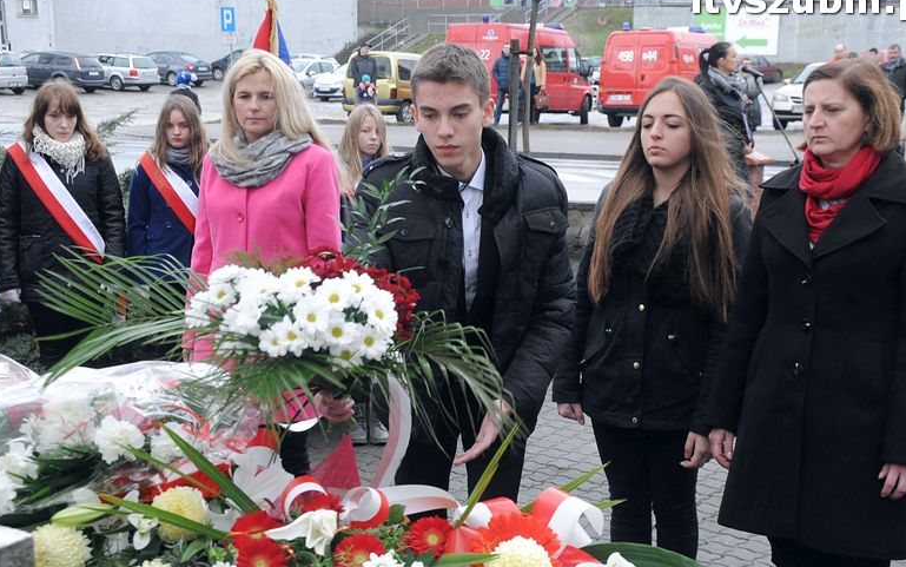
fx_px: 1334
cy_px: 296
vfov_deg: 24.0
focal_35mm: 54
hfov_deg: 37.5
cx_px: 456
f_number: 8
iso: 1600
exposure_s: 1/250
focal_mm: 32
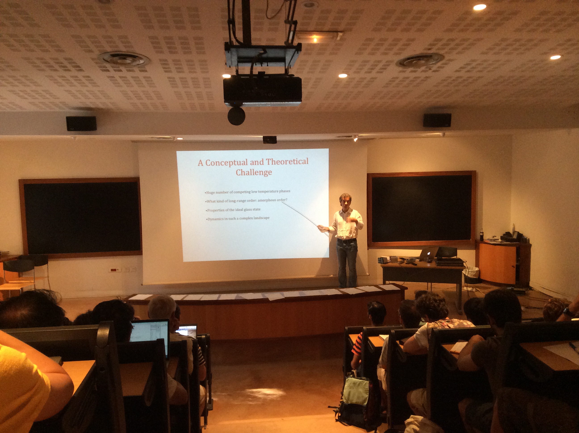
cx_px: 290
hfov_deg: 55.4
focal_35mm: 33
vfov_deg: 42.8
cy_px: 216
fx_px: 551
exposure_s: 1/24
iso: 160
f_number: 2.4
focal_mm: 3.3
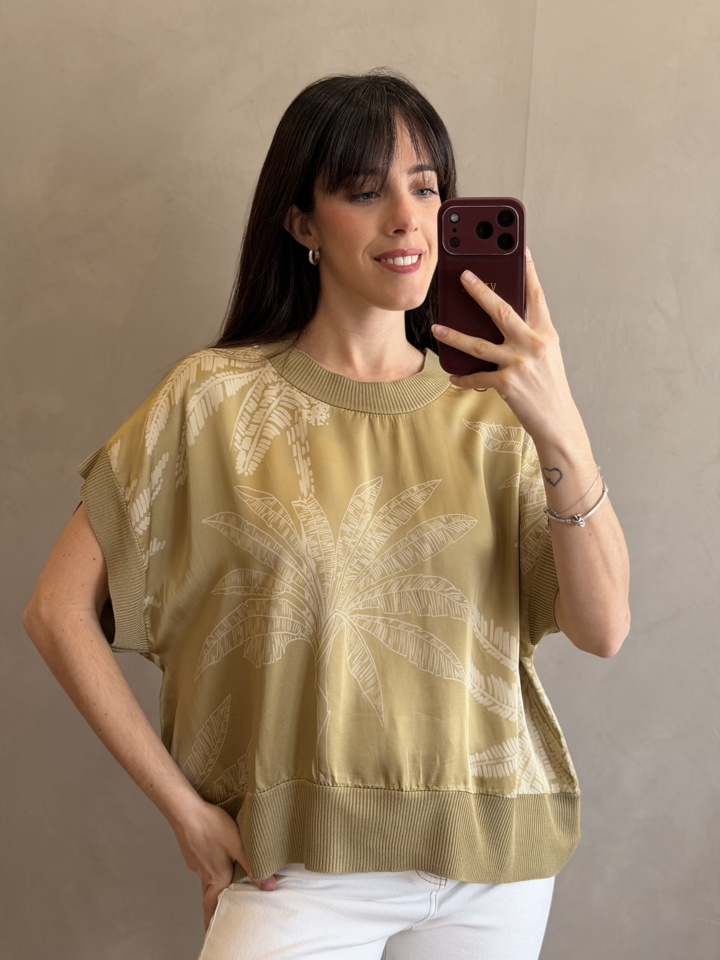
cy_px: 480
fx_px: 1331
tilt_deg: -13.1
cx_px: 360
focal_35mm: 48
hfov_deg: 30.3
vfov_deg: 39.7
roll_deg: -2.6
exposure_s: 1/121
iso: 100
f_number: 1.78
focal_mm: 6.76
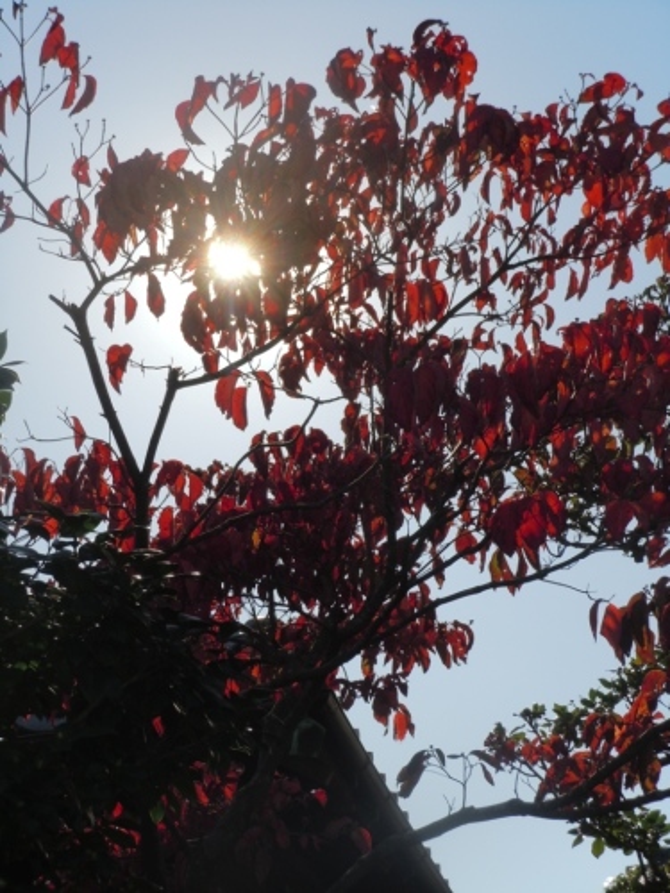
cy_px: 446
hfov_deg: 17.0
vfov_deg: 22.5
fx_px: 2245
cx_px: 335
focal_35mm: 87
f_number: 5.3
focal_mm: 15.6
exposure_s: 1/800
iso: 100
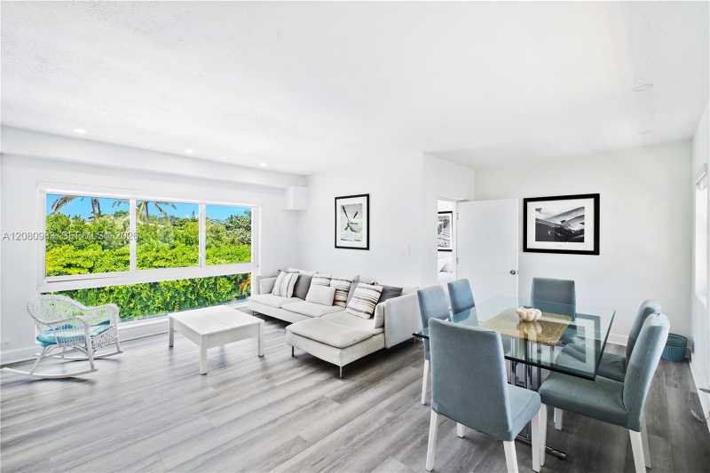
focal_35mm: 15
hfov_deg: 100.4
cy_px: 236
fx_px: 296
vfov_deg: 77.3
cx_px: 355
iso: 1000
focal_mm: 10
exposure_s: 1/30
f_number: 8
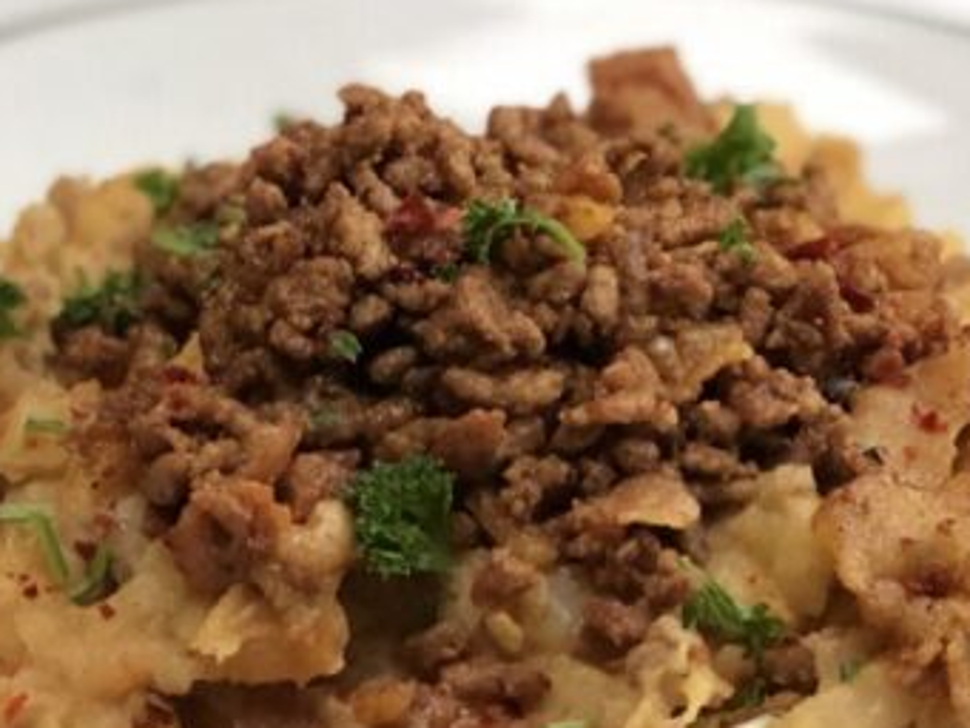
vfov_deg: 8.7
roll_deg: -1.8
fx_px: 4793
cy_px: 287
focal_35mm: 171
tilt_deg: -32.4
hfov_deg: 11.6
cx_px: 538
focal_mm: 6.6
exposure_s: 1/30
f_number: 2.8
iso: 160
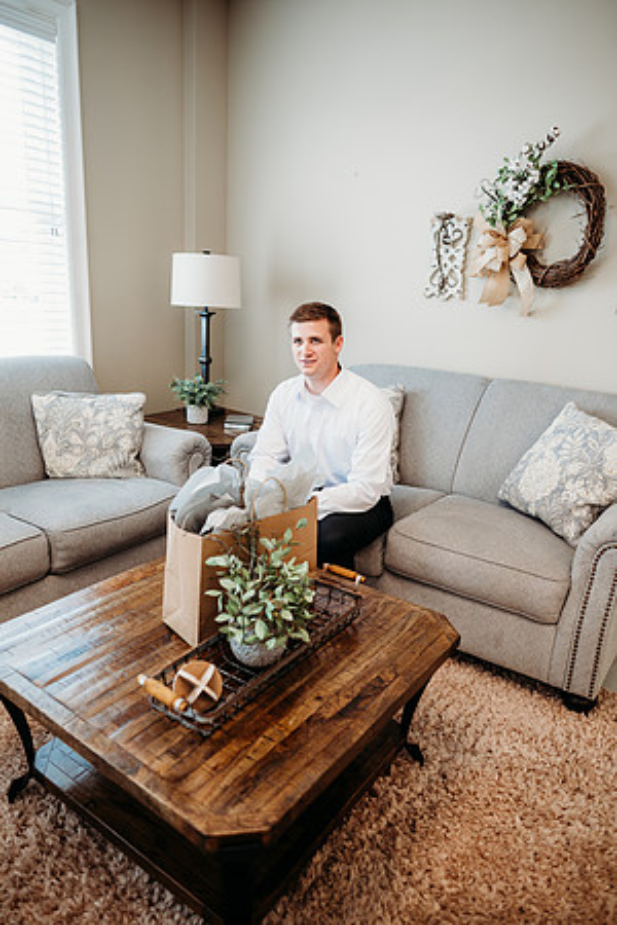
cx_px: 308
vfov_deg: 73.7
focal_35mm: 24
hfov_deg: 53.1
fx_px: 617
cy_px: 462
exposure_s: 1/160
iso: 400
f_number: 2.5
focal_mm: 24
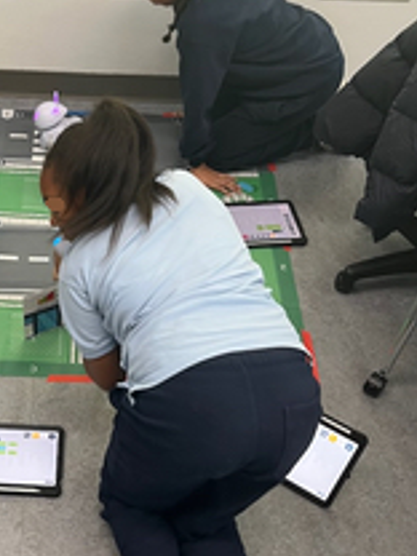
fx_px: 803
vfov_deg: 37.5
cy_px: 398
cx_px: 56
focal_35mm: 50
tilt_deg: -53.0
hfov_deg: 28.2
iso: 100
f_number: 1.6
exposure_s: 1/60
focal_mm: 5.1
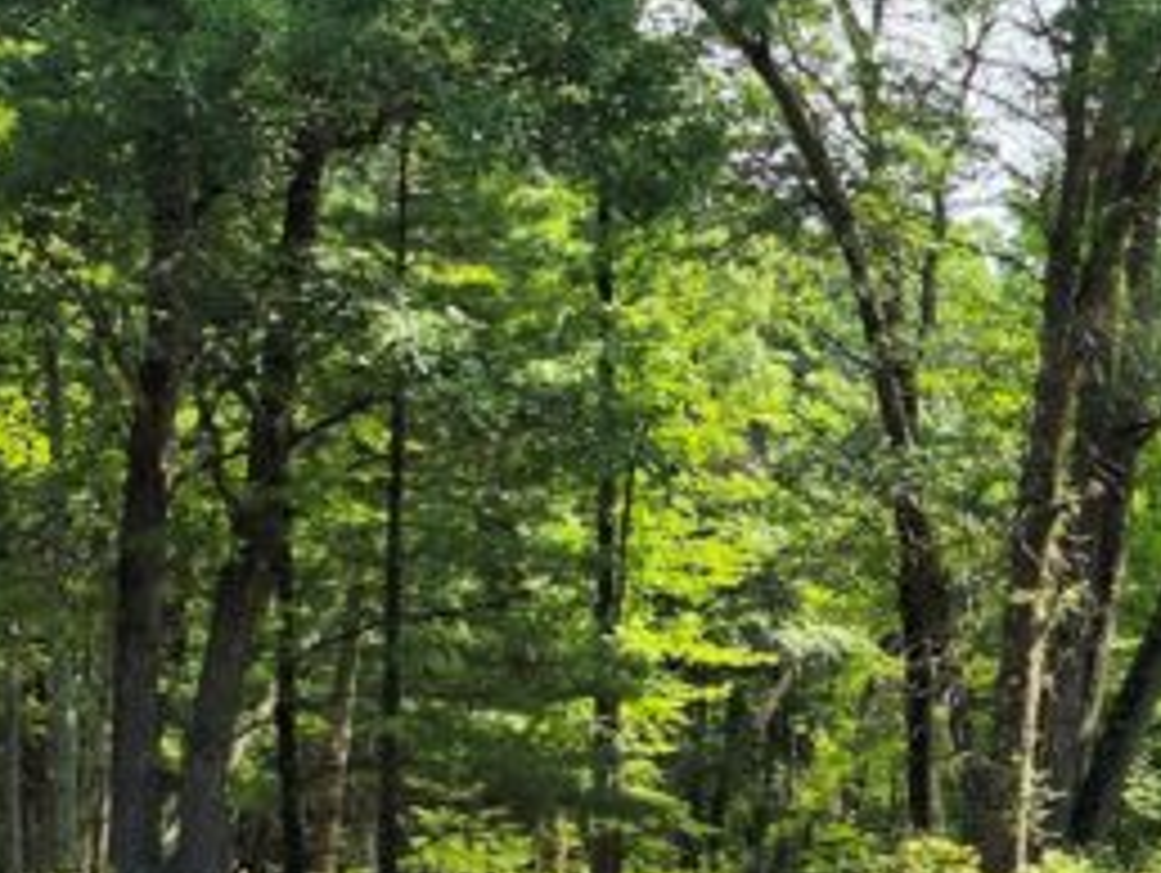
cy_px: 896
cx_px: 2171
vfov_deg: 15.3
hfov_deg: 16.7
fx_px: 3189
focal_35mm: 95
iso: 64
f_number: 1.4
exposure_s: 1/4764
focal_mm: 6.5
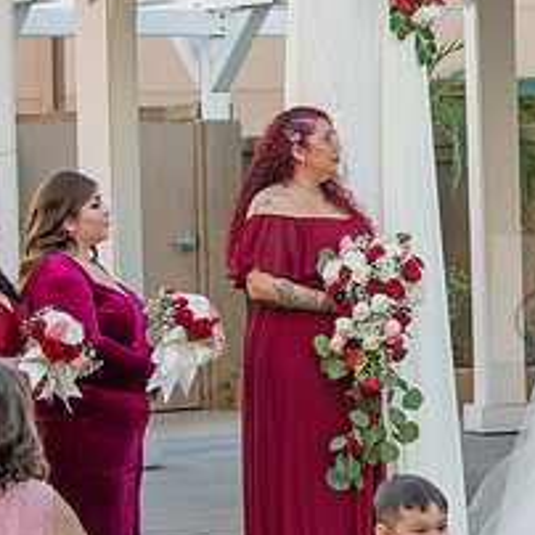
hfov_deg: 10.0
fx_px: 2990
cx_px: 723
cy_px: 298
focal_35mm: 171
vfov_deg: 10.2
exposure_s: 1/320
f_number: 4
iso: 800
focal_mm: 70
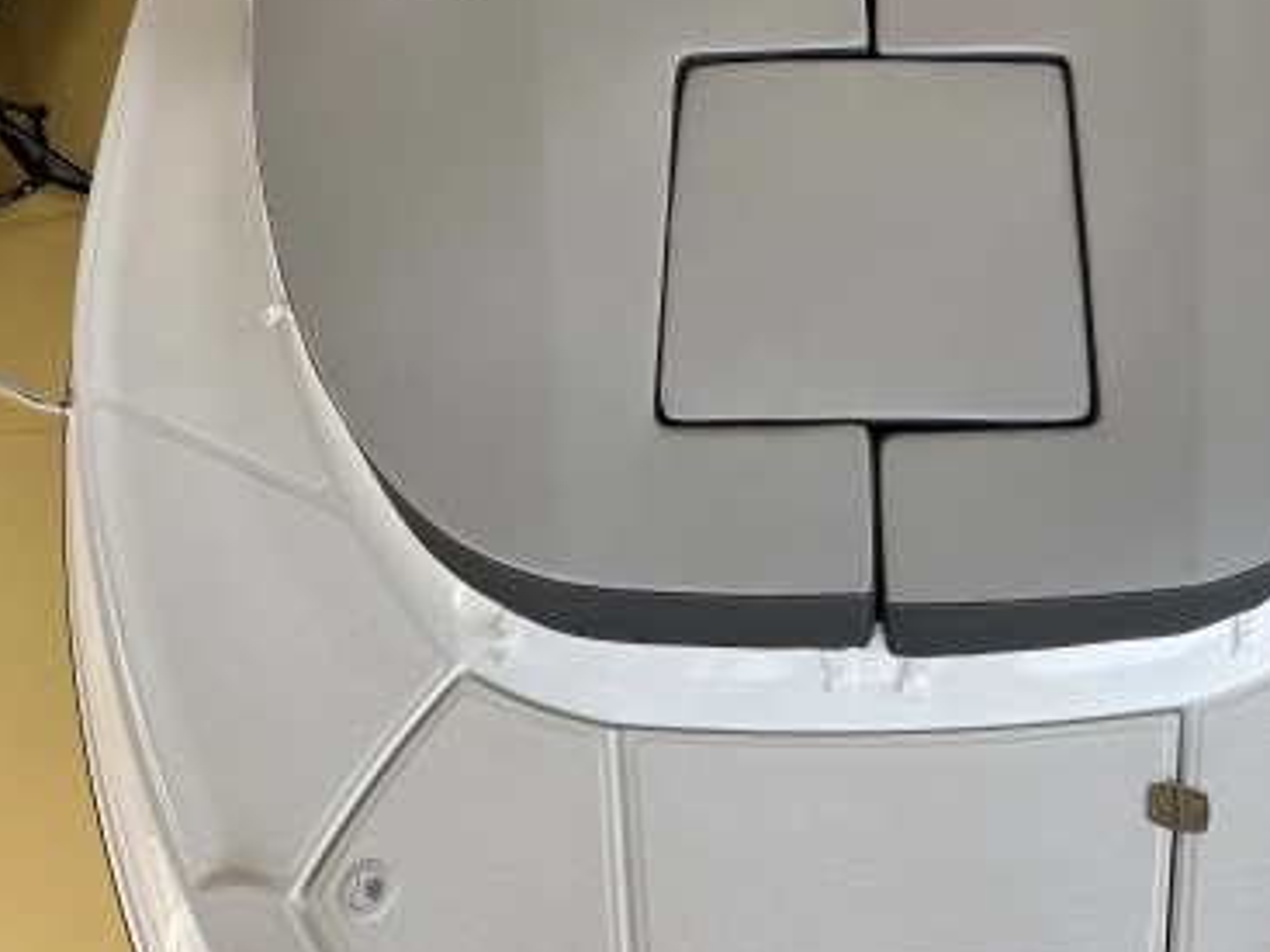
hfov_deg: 47.2
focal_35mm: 39
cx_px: 831
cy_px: 244
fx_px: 1430
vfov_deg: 36.0
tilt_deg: -56.0
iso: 50
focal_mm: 5.7
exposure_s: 1/478
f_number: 1.5
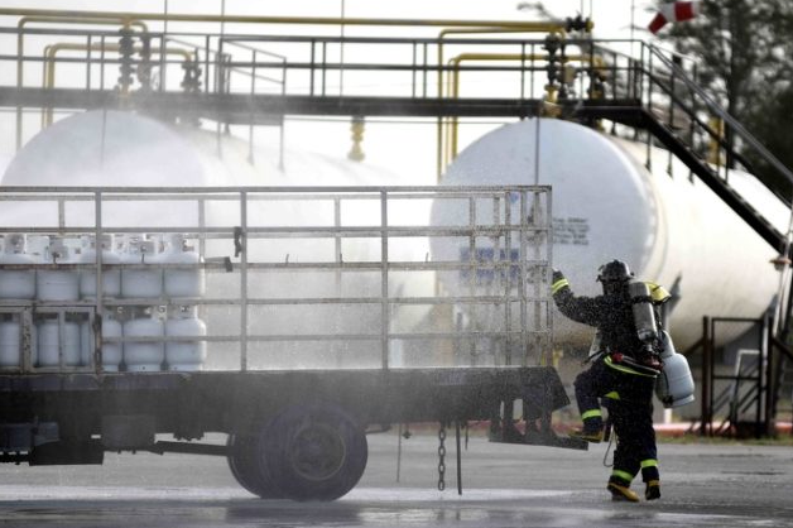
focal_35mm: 239
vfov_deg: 5.7
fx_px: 5262
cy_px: 216
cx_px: 389
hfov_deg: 8.6
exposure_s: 1/1250
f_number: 2.8
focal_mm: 200
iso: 125
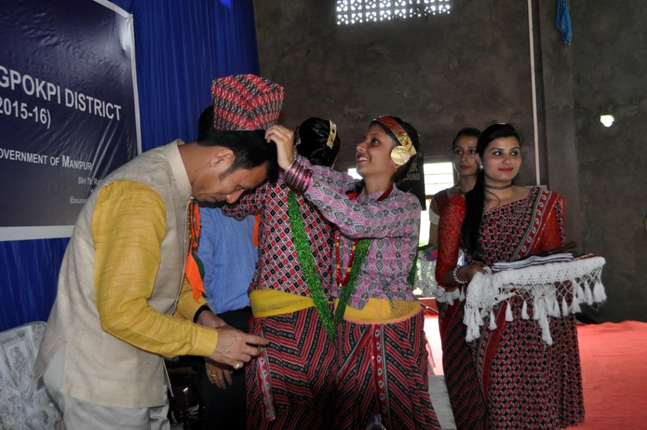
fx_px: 781
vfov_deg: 30.8
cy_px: 215
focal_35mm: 44
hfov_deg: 45.0
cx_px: 324
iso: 800
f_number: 4
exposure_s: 1/60
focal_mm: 29
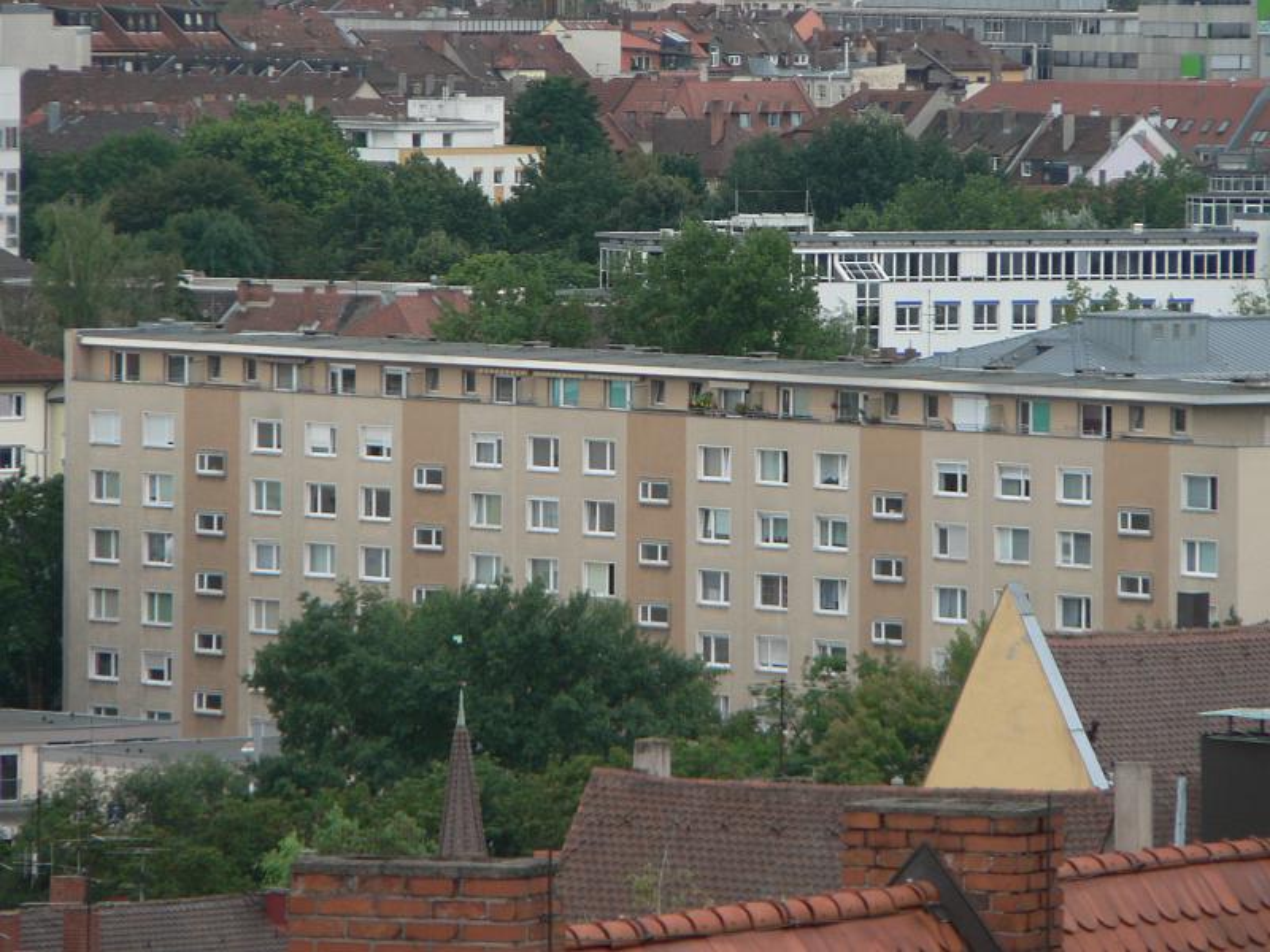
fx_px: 15849
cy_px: 476
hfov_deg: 4.6
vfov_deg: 3.4
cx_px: 635
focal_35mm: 432
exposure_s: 1/160
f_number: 4
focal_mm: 72
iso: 80
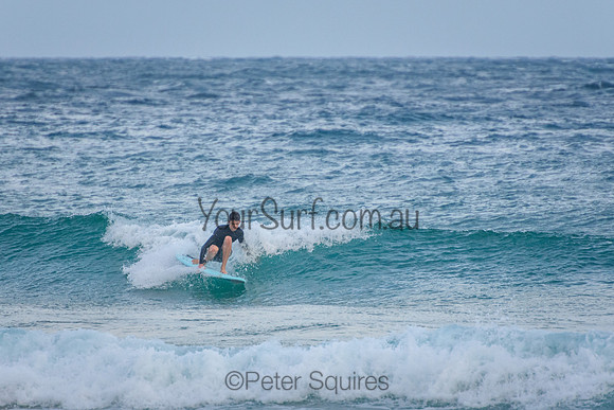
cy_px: 205
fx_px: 10487
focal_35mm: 615
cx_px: 307
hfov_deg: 3.4
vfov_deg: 2.2
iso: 900
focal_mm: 400
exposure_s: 1/1600
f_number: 5.6
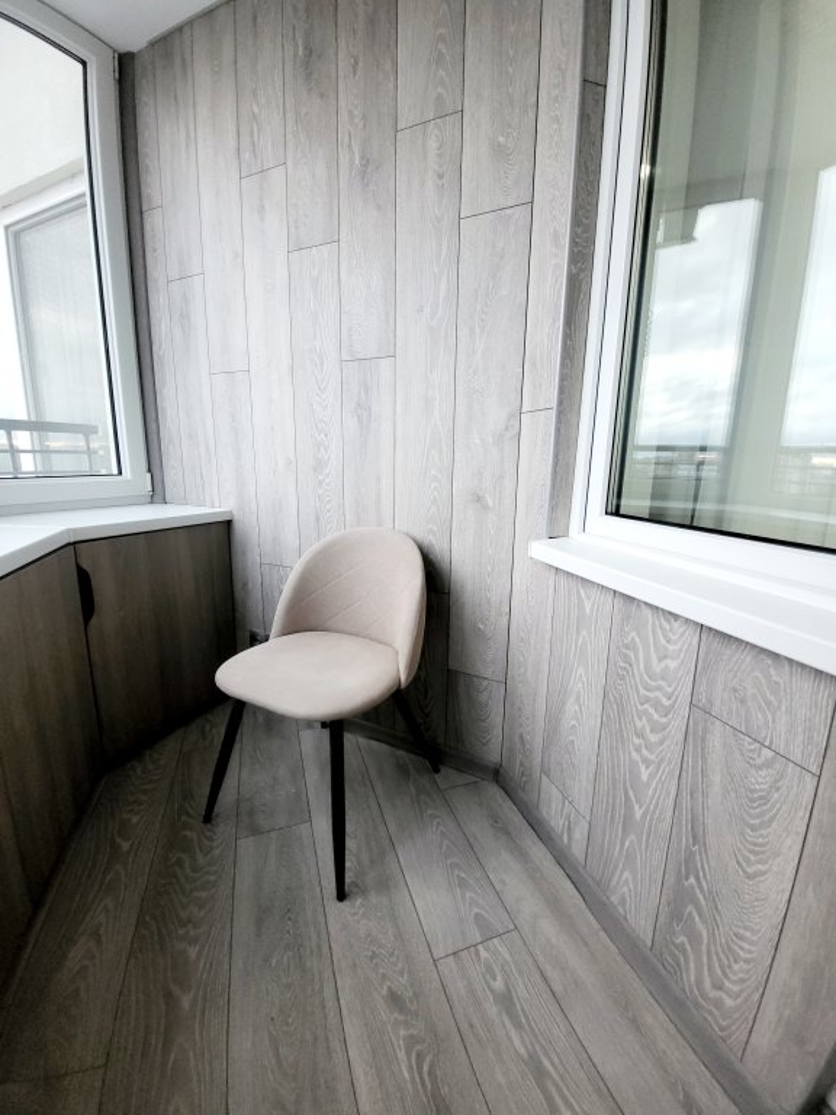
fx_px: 419
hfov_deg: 89.9
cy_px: 558
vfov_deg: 106.2
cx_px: 418
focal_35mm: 13
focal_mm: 1.74
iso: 400
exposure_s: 1/33
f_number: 2.2
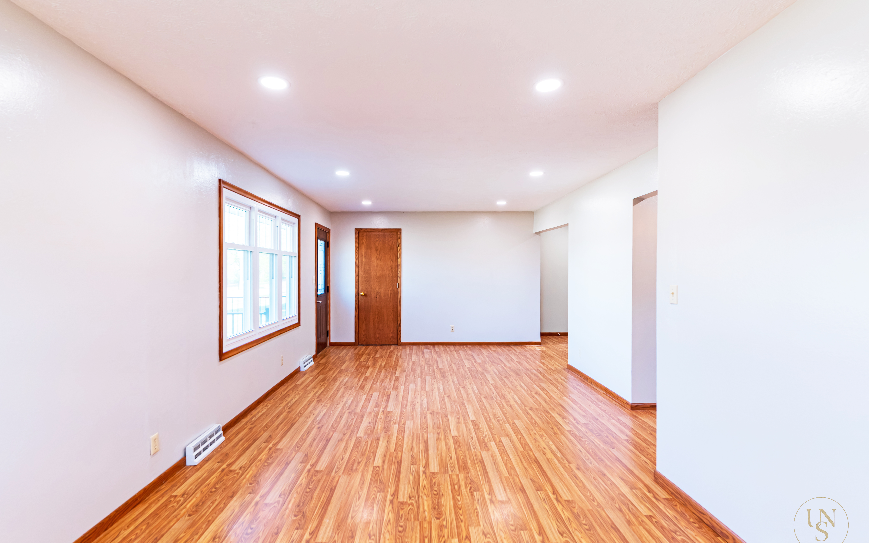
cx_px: 429
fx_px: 426
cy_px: 285
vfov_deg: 65.0
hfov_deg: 91.1
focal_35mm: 18
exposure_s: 1/60
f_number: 5
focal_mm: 17
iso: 1000
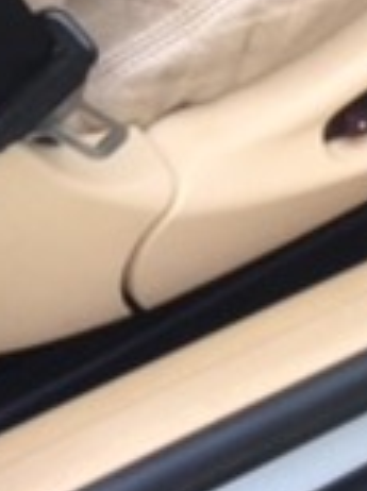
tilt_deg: -25.1
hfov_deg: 9.7
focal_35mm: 151
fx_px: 2140
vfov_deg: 12.0
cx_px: 6
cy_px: -421
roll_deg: -4.1
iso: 40
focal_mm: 4.15
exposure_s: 1/100
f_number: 2.2
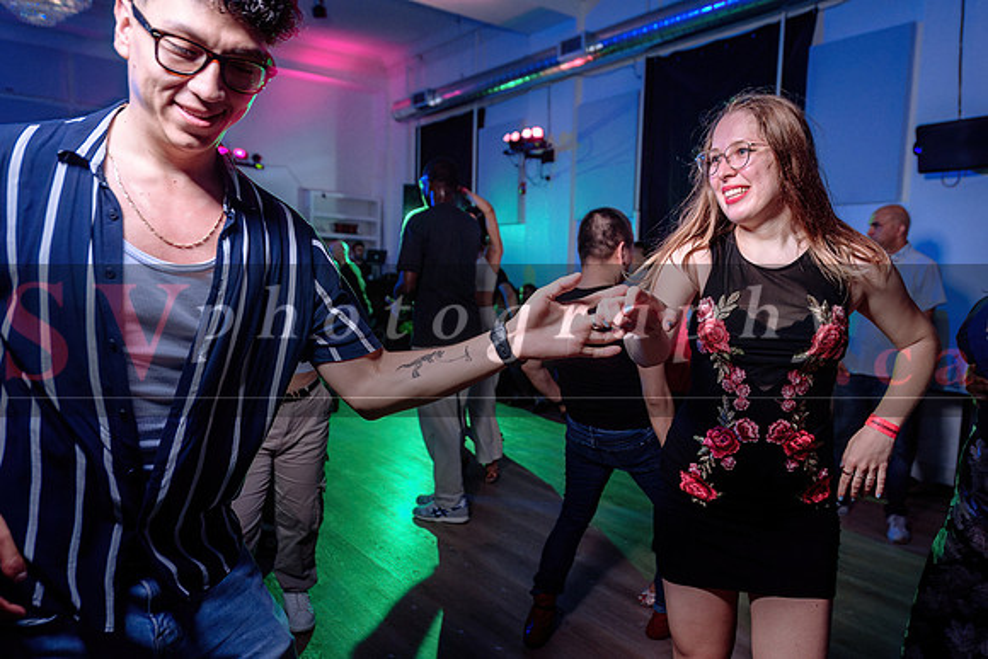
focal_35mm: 26
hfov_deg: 68.3
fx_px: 726
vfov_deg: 48.8
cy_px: 351
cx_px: 545
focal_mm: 24
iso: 800
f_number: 3.2
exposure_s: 1/50
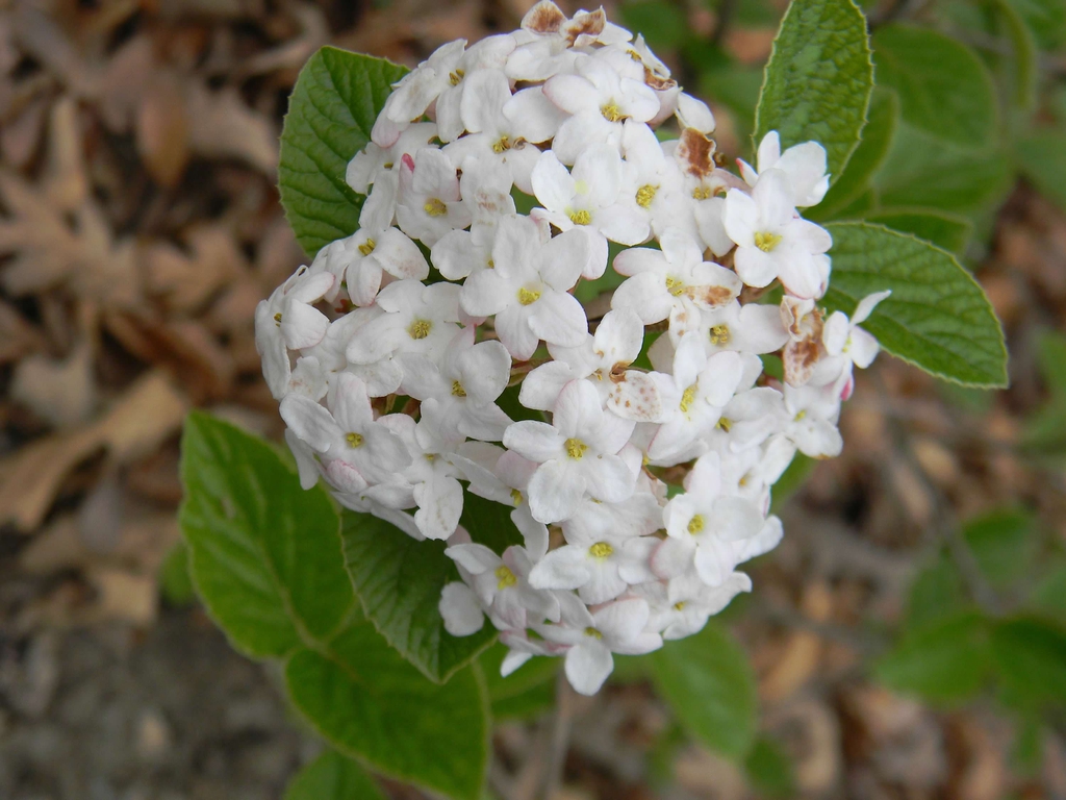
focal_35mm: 50
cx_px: 533
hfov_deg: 38.2
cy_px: 400
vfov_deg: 29.1
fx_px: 1540
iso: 124
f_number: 4.3
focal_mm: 12.2
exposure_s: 1/124
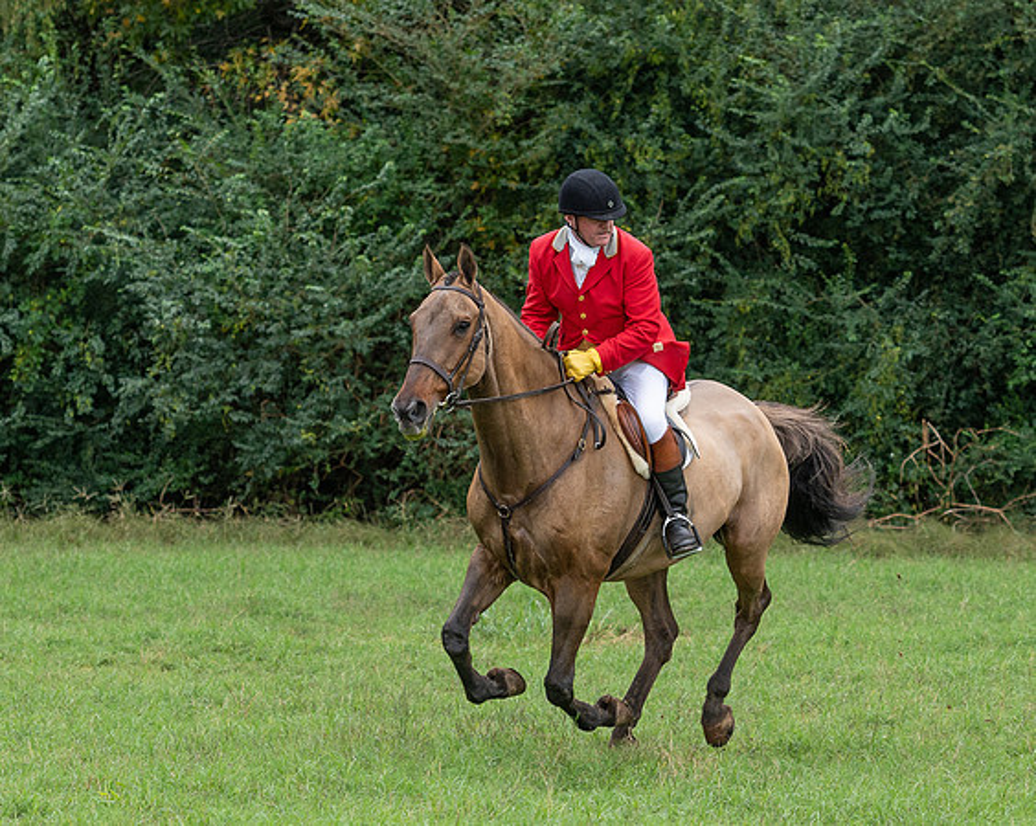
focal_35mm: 212
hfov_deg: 9.1
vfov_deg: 7.3
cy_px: 564
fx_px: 6484
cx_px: 657
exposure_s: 1/1250
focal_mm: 105
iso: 500
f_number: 4
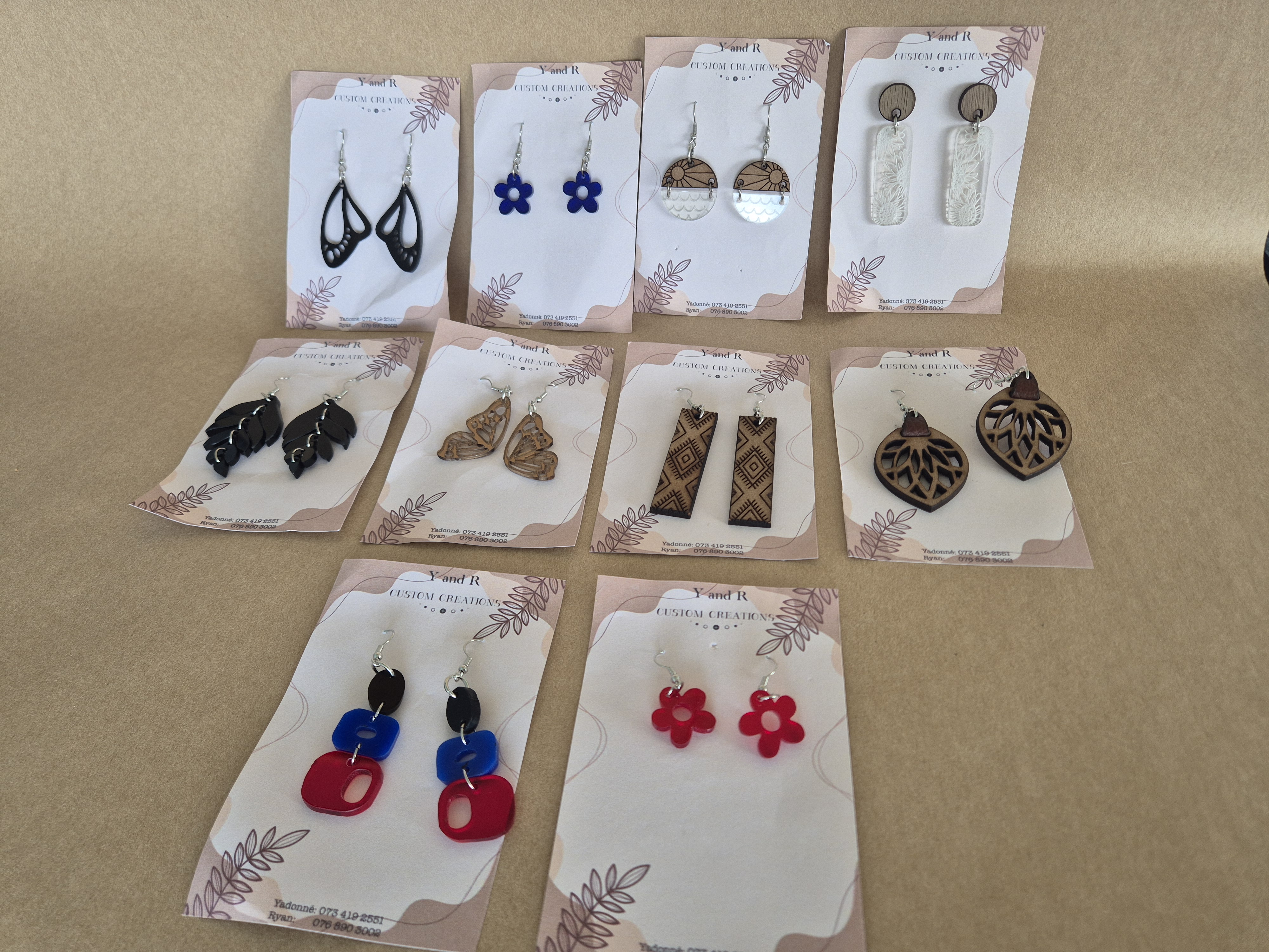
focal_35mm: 23
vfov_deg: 58.9
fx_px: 843
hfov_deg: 73.9
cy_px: 476
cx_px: 634
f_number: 1.8
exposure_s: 1/180
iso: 64
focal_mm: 5.4
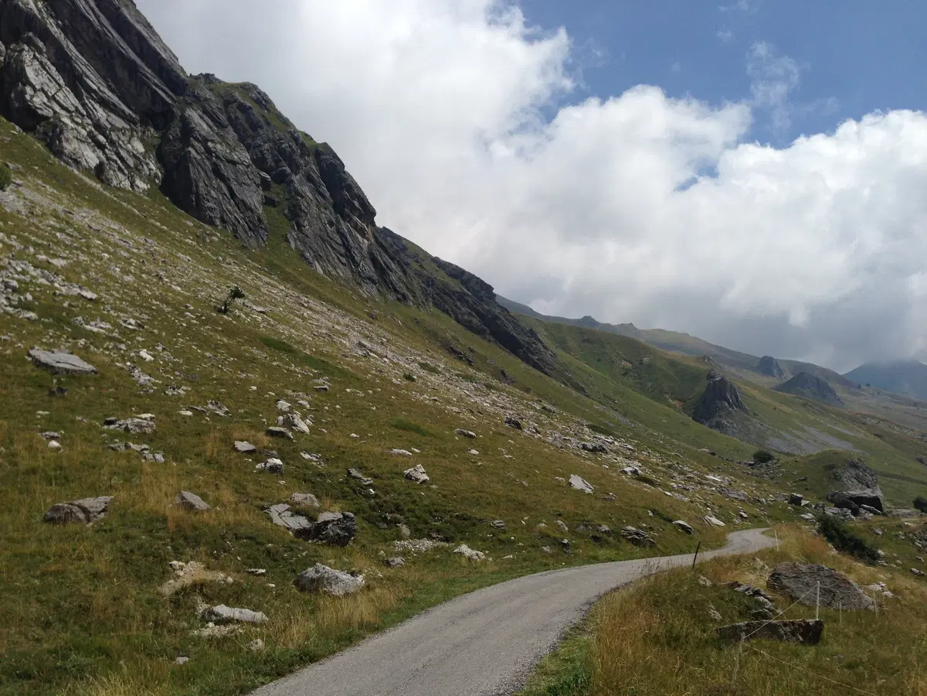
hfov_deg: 55.4
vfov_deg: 42.9
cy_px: 348
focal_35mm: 33
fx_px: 884
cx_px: 464
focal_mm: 4.12
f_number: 2.4
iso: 50
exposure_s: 1/3623
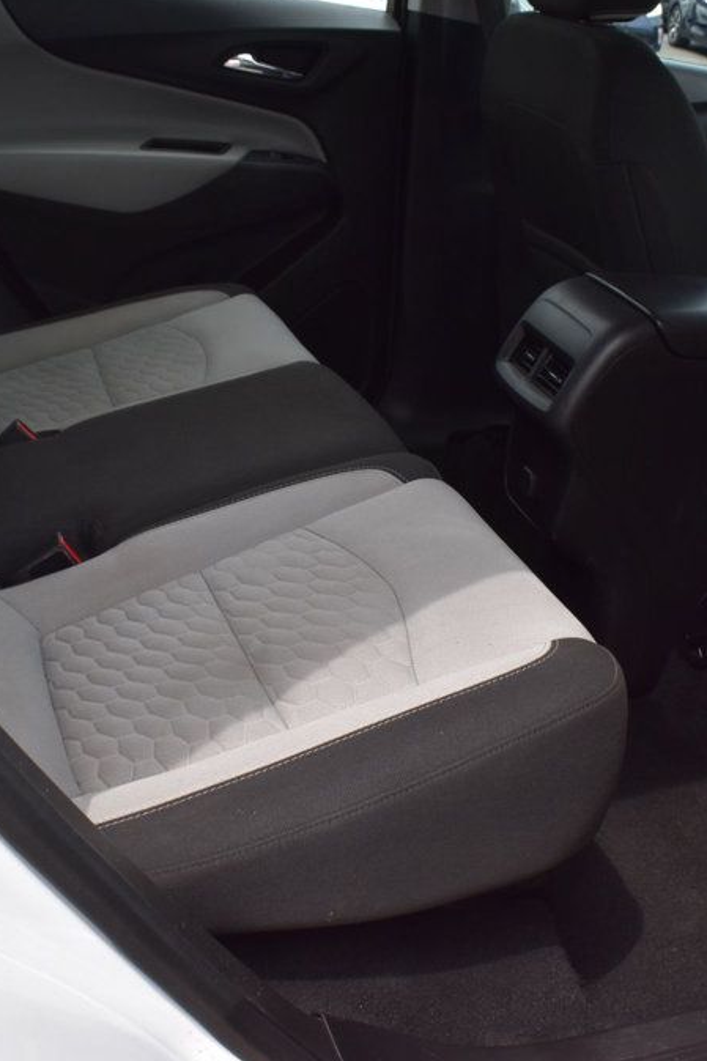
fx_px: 1208
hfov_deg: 32.5
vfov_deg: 47.4
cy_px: 527
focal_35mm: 41
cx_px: 419
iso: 400
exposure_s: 1/320
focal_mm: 18
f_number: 10
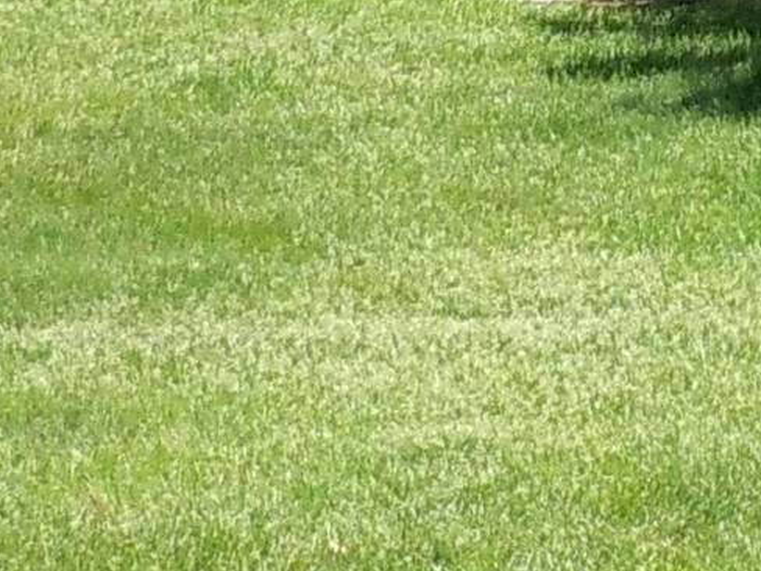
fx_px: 5276
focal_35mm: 240
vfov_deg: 6.0
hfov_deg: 8.1
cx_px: 1004
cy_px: -705
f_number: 4.3
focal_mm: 6.9
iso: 100
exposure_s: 1/200
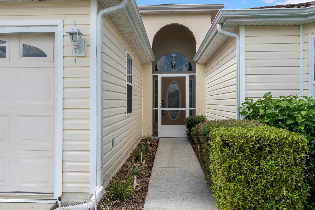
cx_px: 158
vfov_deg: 45.7
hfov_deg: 64.6
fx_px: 249
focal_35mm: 28
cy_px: 105
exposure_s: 1/500
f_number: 8
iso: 320
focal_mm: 19
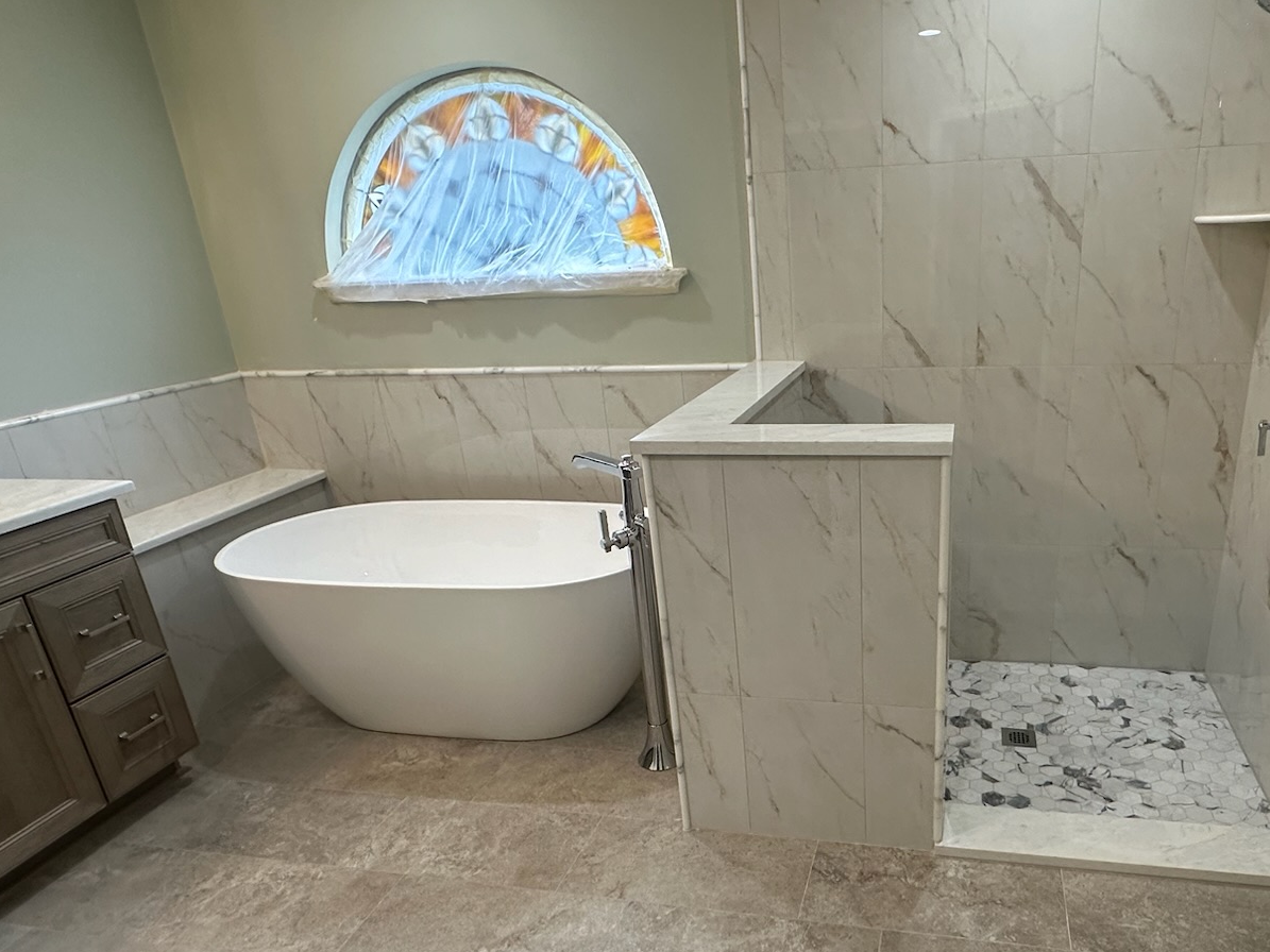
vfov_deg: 56.3
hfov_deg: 70.4
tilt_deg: -21.3
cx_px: 795
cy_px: 576
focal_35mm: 24
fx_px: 880
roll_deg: +2.4
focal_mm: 2.22
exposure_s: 1/120
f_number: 2.2
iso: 200
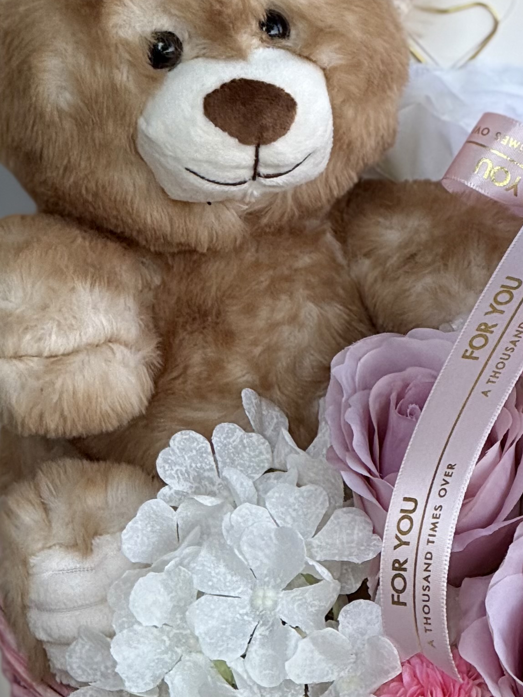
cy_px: 483
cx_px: 623
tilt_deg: -14.1
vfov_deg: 6.3
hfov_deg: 4.7
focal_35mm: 316
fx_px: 6367
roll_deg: -0.2
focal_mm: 15.66
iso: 50
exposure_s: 1/211
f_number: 2.8
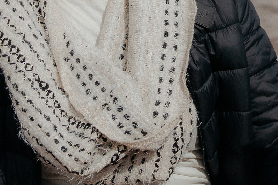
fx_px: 1428
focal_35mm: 185
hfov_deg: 11.1
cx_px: 237
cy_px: -78
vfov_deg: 7.3
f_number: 4.5
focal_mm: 35
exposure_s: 1/5000
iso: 320
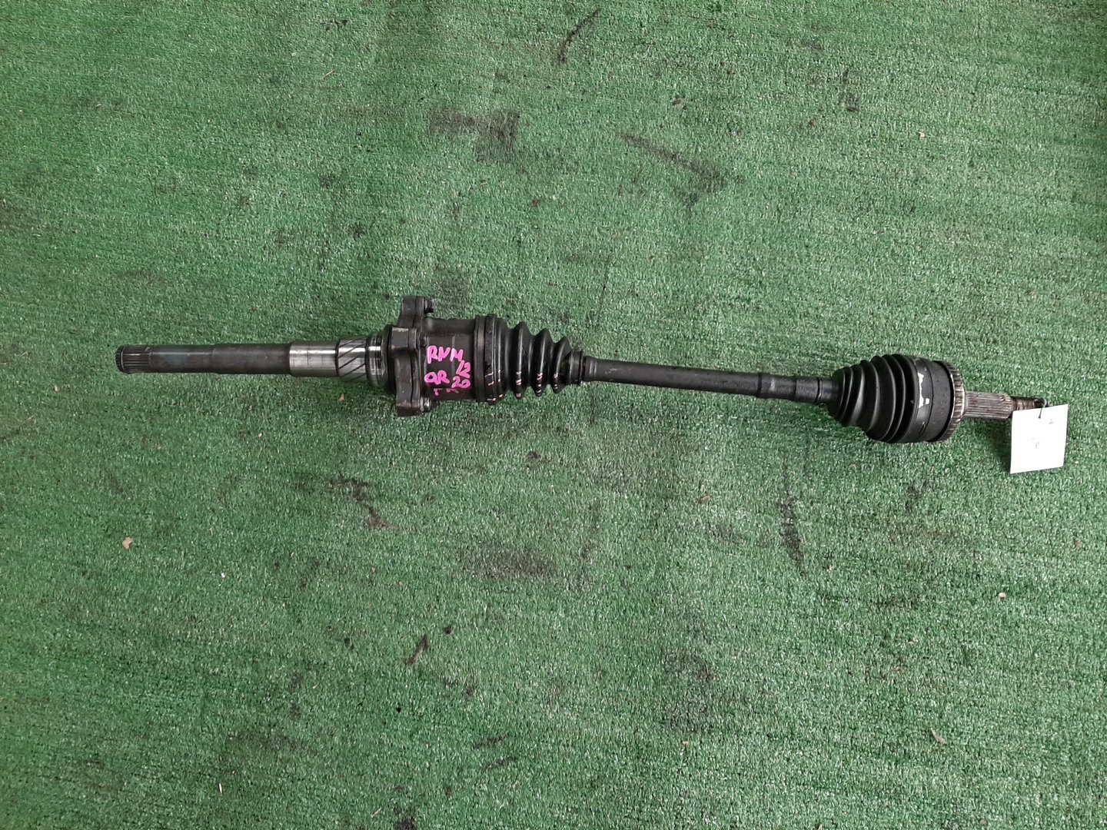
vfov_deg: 53.1
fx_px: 831
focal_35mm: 26
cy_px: 415
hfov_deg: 67.3
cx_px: 554
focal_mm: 3.93
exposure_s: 1/50
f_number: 1.7
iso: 60
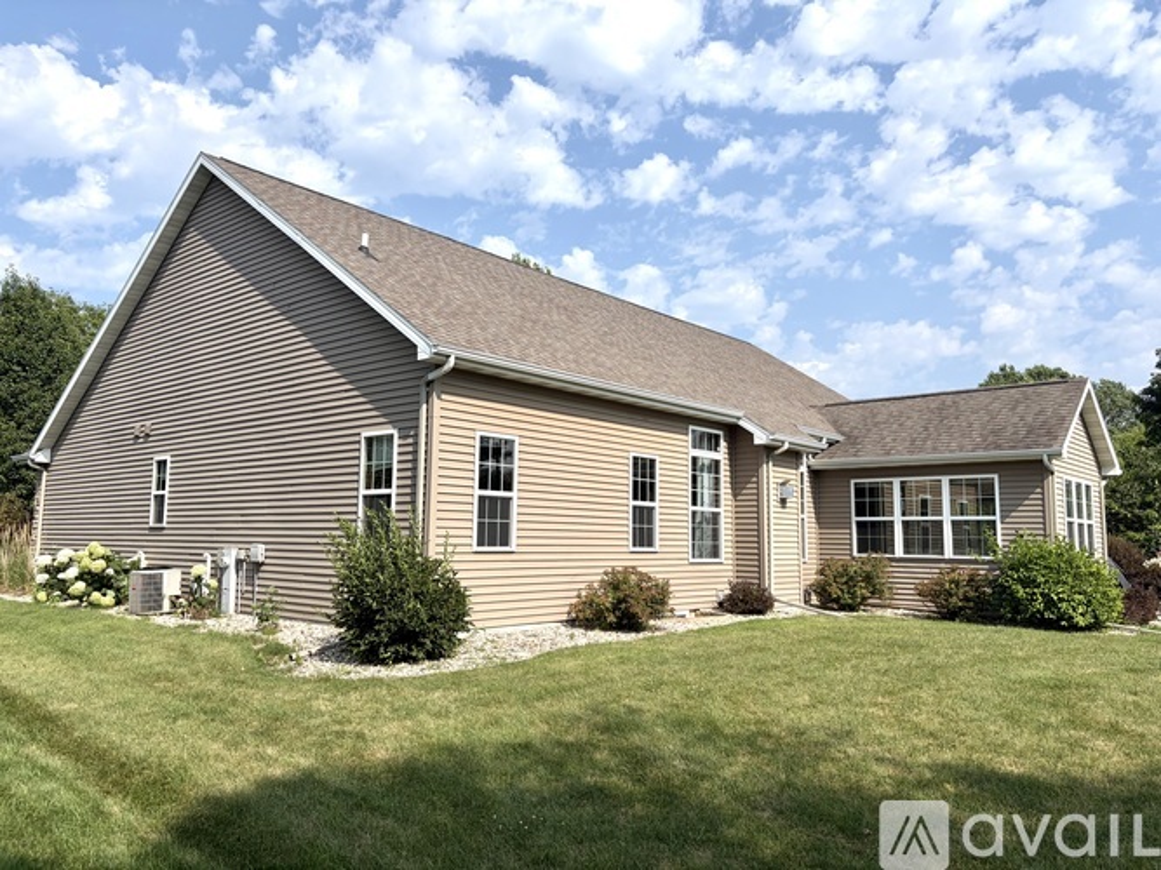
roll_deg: -0.3
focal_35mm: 26
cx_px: 580
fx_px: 872
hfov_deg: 67.3
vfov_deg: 53.0
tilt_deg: +7.8
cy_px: 435
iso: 50
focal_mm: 5.96
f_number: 1.6
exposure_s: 1/4608
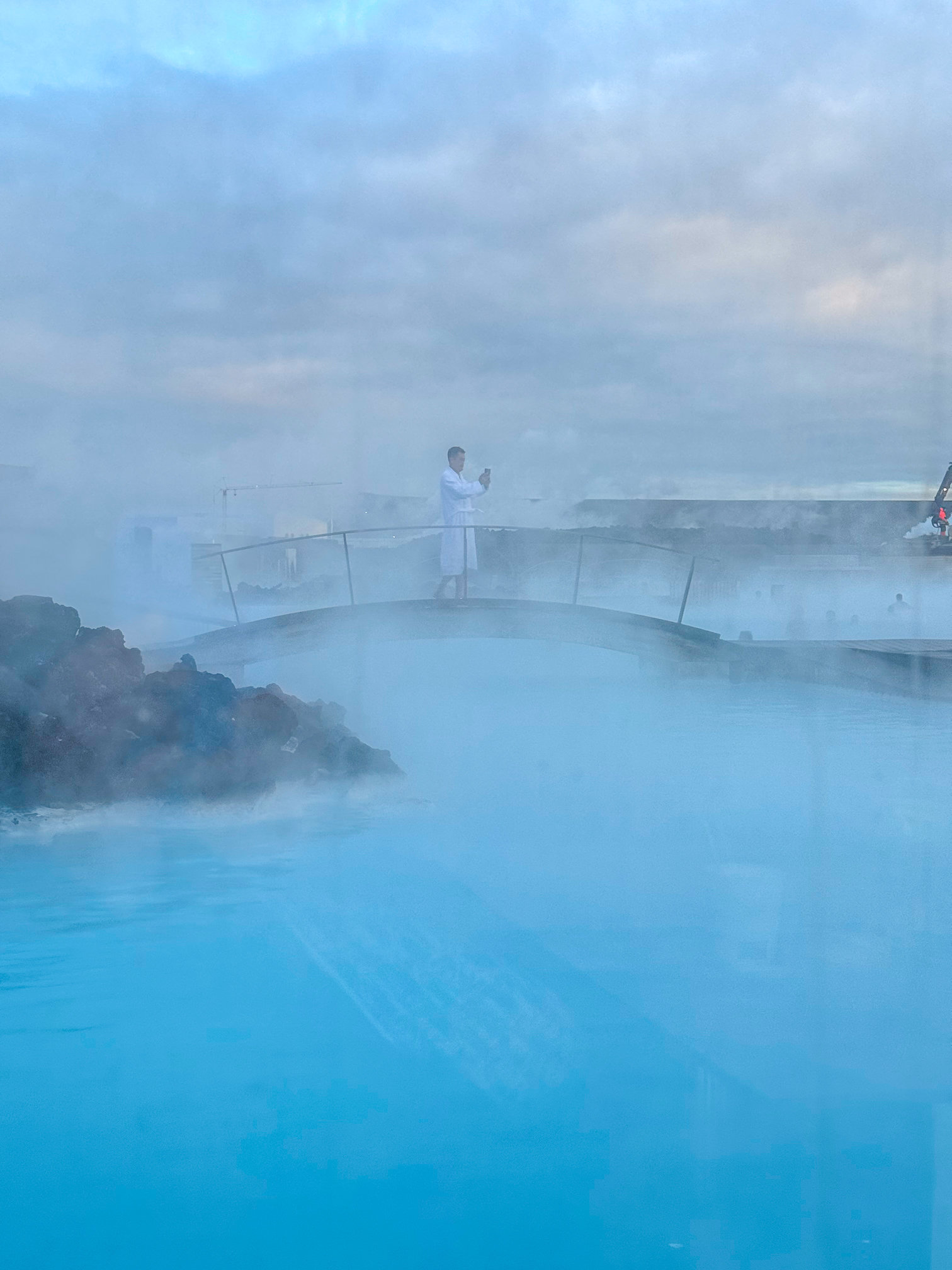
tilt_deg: -2.2
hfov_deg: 30.3
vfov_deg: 39.7
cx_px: 476
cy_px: 635
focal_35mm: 48
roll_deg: +0.5
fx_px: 1760
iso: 64
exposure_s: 1/407
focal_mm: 6.76
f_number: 1.78
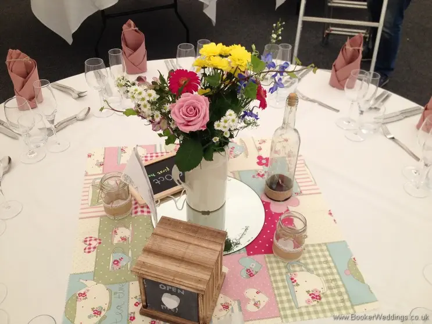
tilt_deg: -42.5
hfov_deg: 52.6
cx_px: 216
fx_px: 437
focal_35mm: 35
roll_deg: -0.8
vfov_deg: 40.7
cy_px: 162
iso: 50
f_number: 2.4
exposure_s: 1/137
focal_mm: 4.28
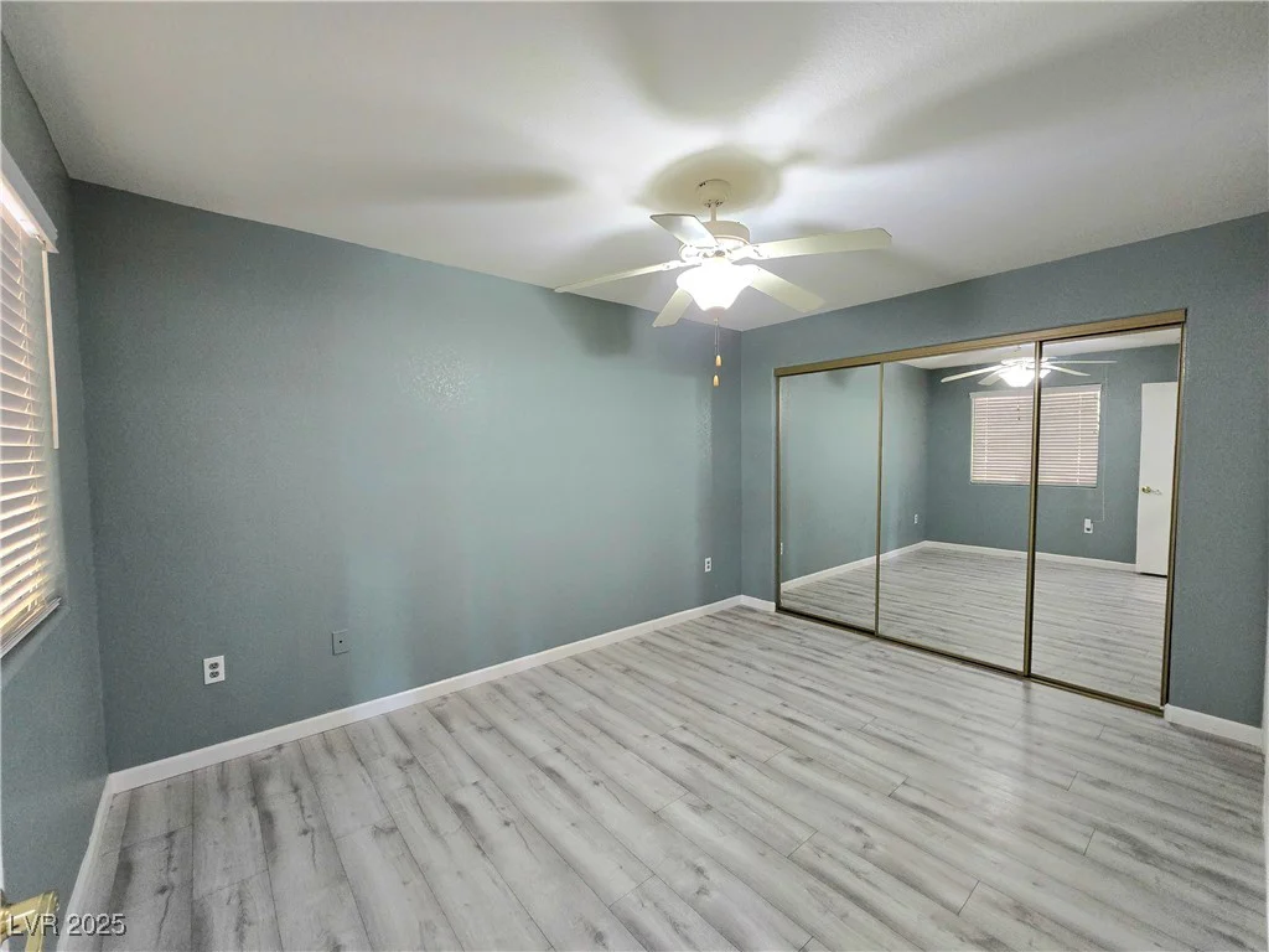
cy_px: 476
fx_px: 477
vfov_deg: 89.9
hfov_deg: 106.2
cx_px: 634
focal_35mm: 13
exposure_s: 1/60.2
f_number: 2.2
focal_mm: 2.2
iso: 500
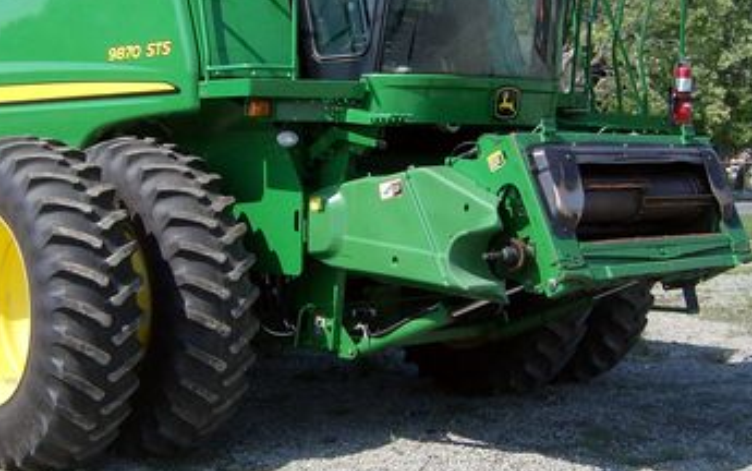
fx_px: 1230
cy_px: 184
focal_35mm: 60
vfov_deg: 21.6
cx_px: 314
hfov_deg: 33.9
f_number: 4.7
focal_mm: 6
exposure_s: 1/627
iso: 100
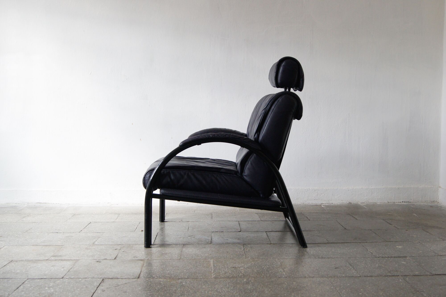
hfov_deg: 46.4
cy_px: 148
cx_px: 223
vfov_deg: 31.9
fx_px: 520
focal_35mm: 42
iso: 400
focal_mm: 28
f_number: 5.6
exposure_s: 1/30
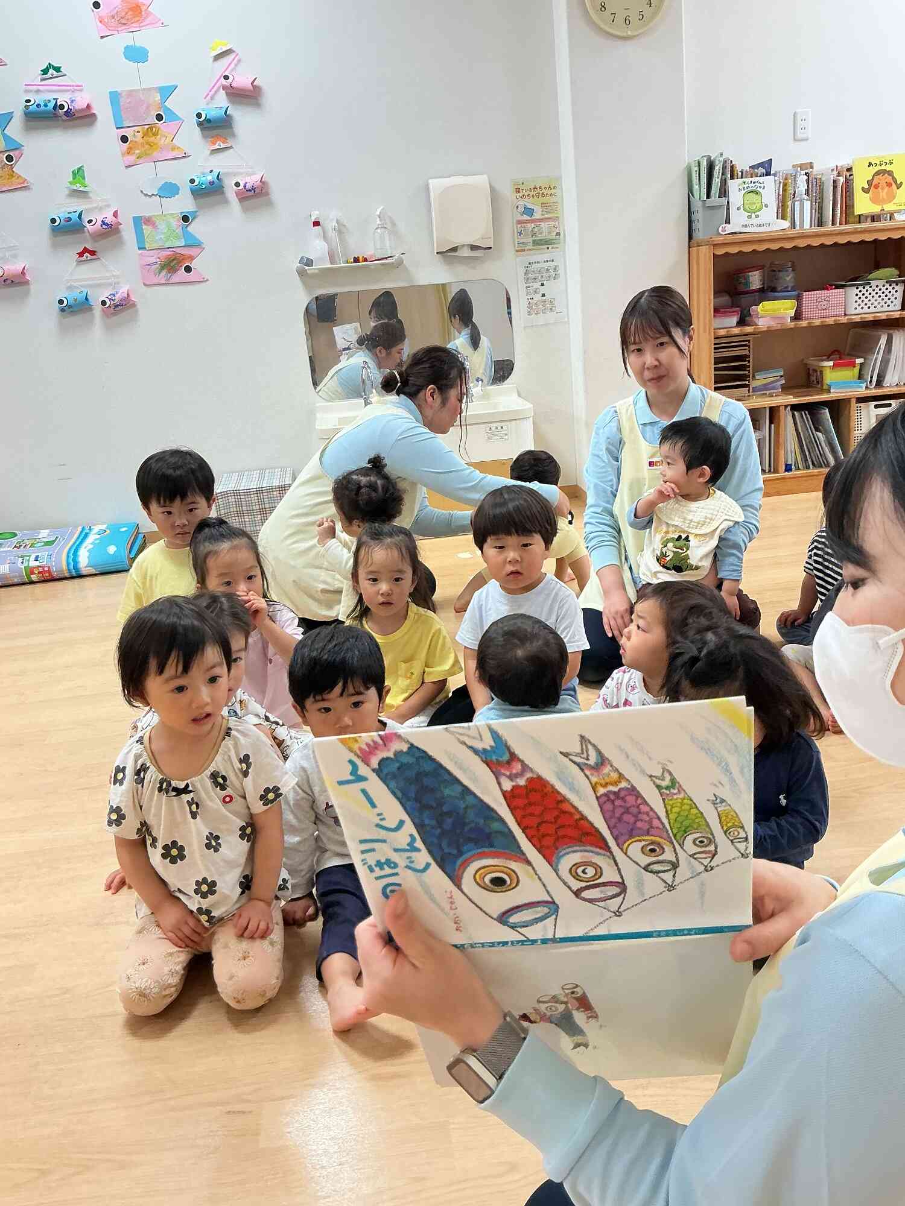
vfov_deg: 61.7
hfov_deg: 48.2
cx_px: 452
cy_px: 603
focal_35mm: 29
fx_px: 1011
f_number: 1.8
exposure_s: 1/120
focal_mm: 3
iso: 64
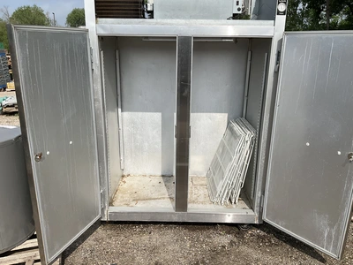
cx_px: 176
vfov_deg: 48.2
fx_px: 296
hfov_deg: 61.7
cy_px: 132
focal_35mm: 29
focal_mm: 3
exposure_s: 1/3125
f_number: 1.8
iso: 25
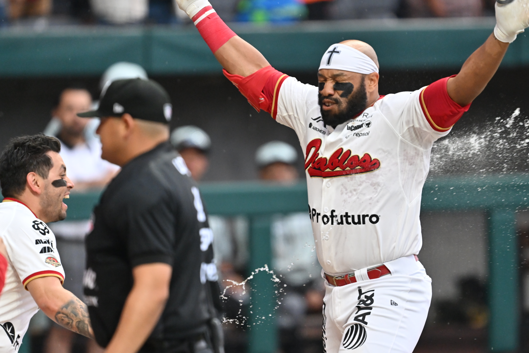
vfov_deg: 1.9
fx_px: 10520
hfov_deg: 2.9
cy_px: 172
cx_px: 303
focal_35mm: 716
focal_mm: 560
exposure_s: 1/1250
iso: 2500
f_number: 4
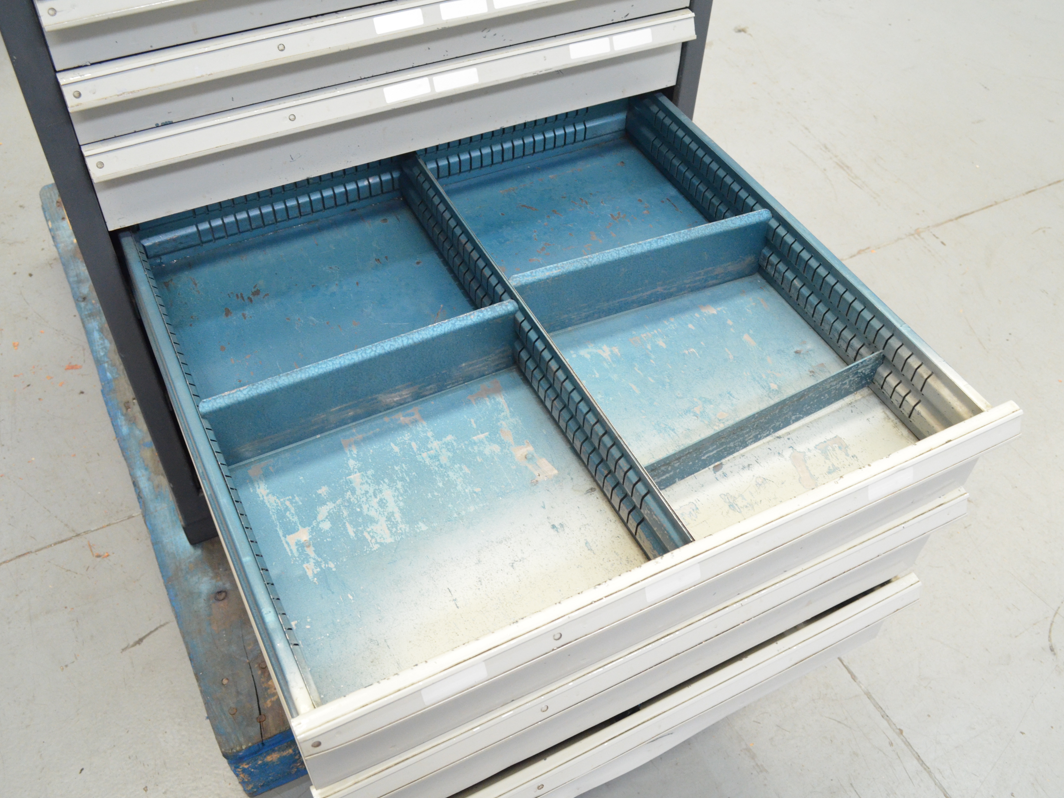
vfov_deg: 42.9
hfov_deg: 55.4
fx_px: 1014
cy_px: 397
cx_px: 542
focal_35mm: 33
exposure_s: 1/160
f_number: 6.3
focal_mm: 20
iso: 2500
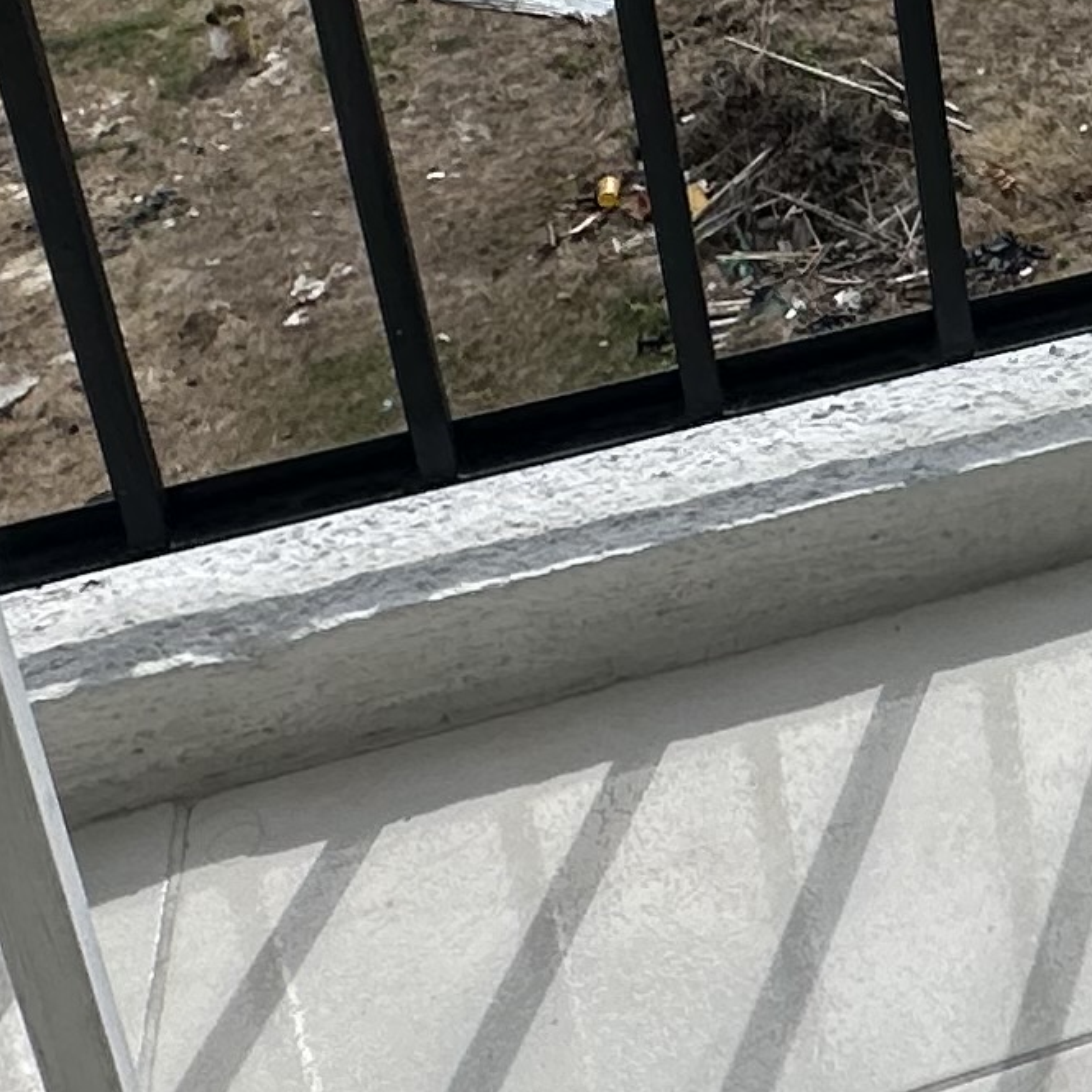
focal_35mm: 75
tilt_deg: -21.4
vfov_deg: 20.2
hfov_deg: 20.1
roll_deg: -0.8
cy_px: -491
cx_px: 1596
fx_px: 2677
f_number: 2.2
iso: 50
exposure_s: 1/2053
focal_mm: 2.22
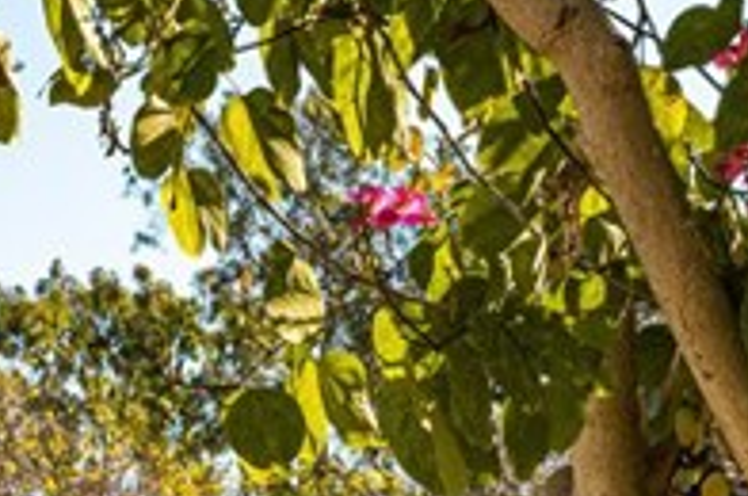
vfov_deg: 8.1
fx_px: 3257
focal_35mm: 157
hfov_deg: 11.7
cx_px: 1504
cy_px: 1137
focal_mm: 30
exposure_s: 1/160
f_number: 9
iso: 80
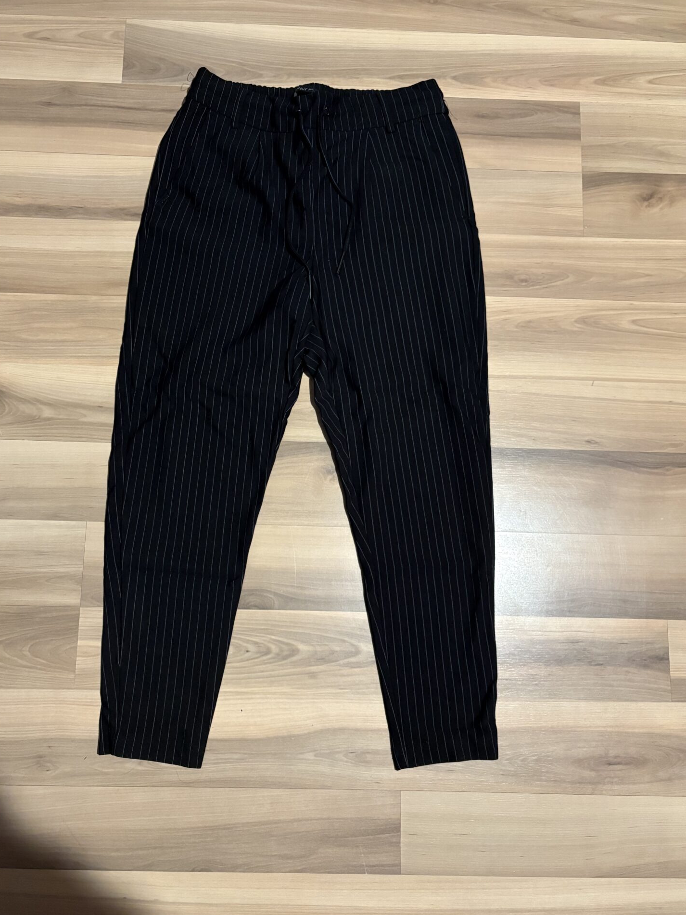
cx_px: 324
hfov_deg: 49.7
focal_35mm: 28
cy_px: 443
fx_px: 740
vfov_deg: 63.4
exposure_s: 1/40
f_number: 1.6
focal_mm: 5.96
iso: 500
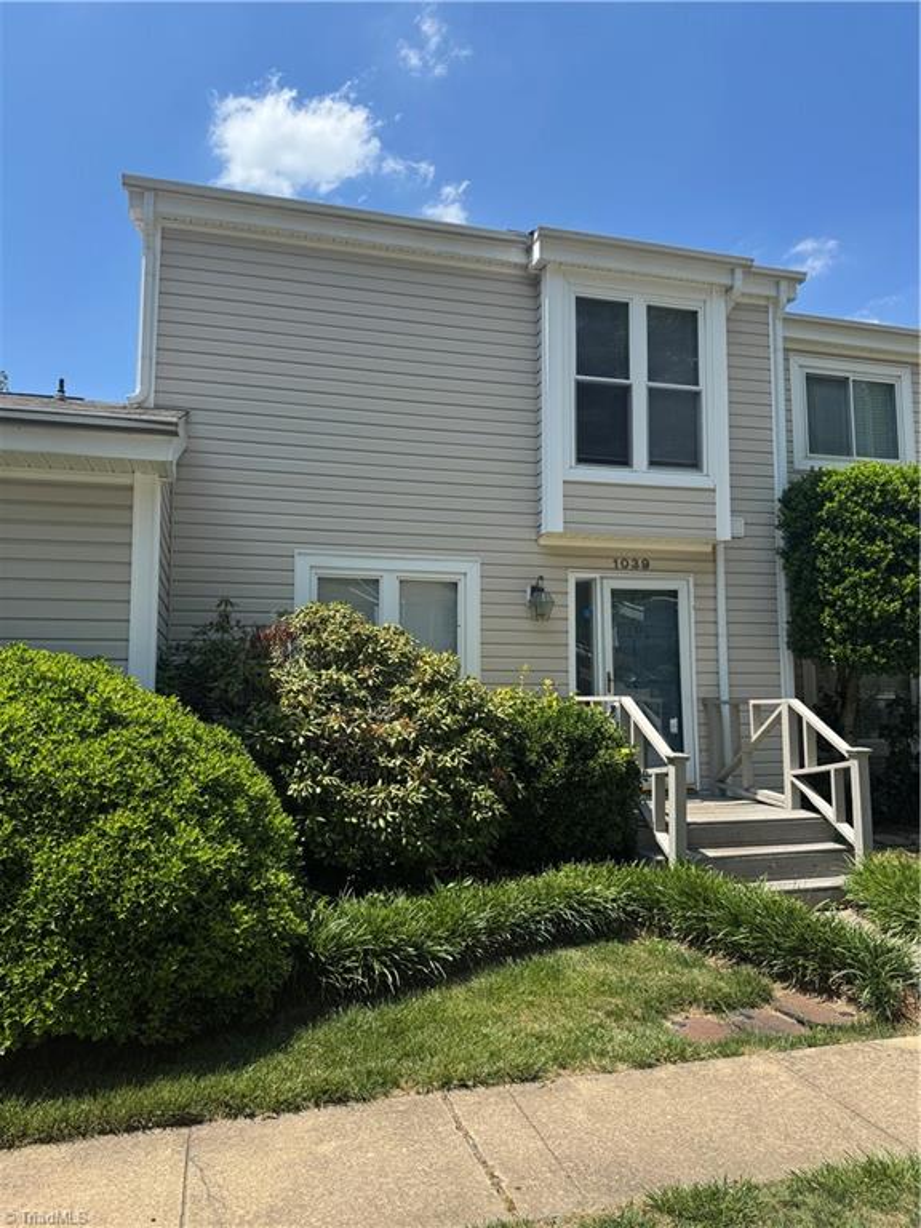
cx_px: 460
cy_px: 614
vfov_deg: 71.6
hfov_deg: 56.8
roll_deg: +0.4
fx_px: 851
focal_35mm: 24
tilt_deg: +5.8
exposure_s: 1/2959
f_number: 1.78
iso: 80
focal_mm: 6.76
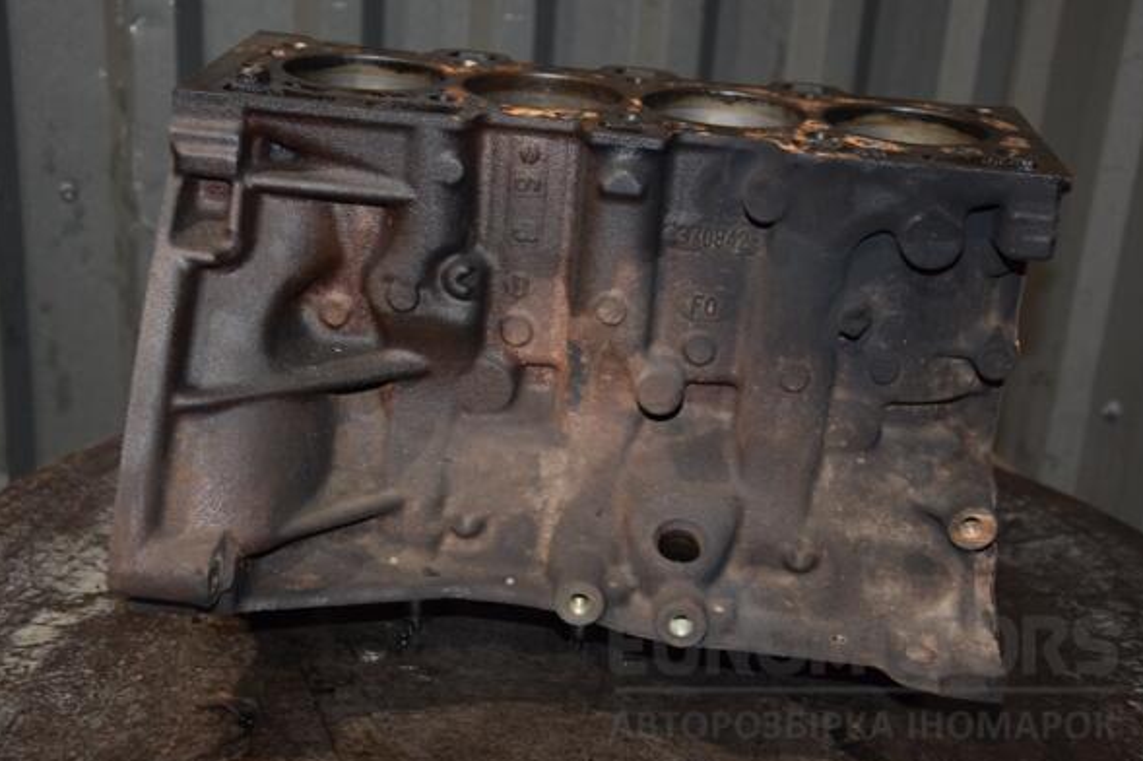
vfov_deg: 25.3
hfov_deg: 37.2
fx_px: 1698
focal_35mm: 54
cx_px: 572
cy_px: 386
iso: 800
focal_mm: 35
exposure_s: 1/60
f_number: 5
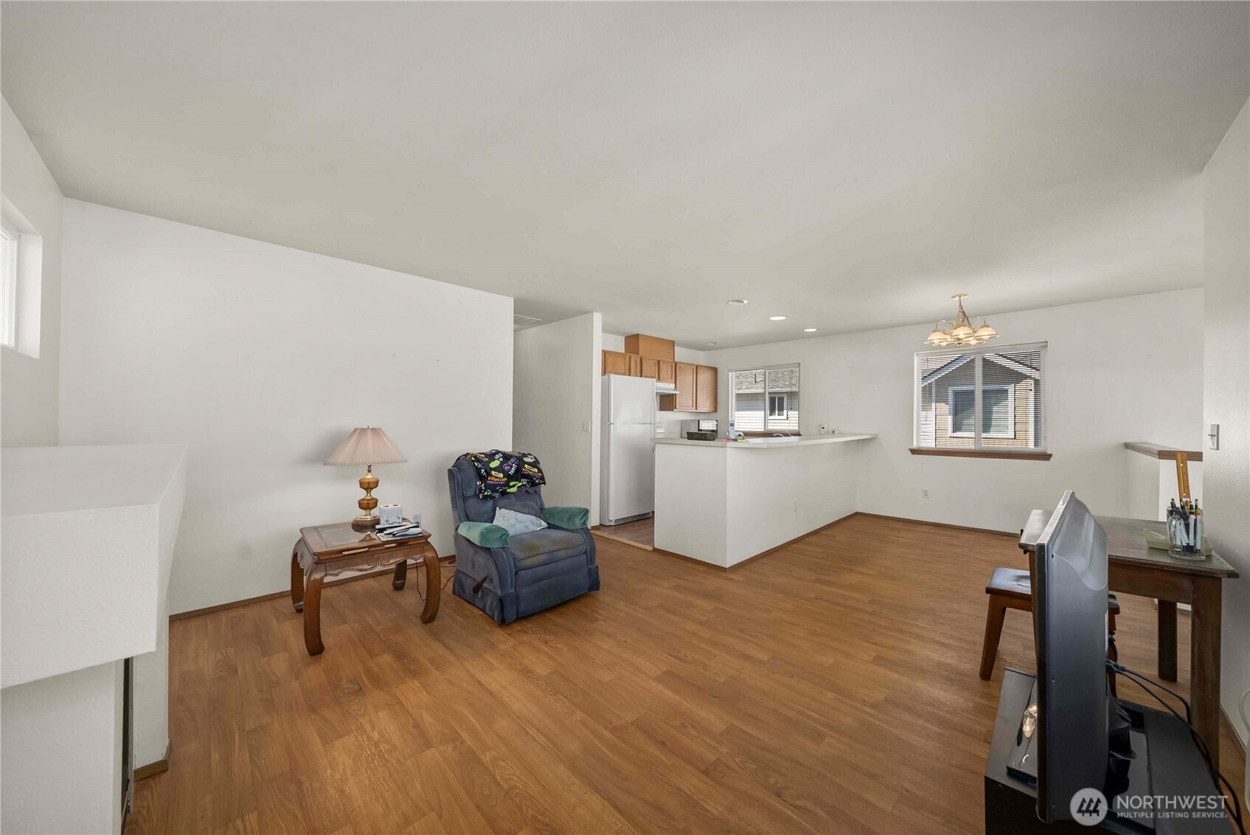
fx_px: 417
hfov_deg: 112.6
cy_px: 418
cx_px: 625
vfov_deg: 90.1
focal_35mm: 12
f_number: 7.1
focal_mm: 12
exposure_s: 1/60
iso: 80
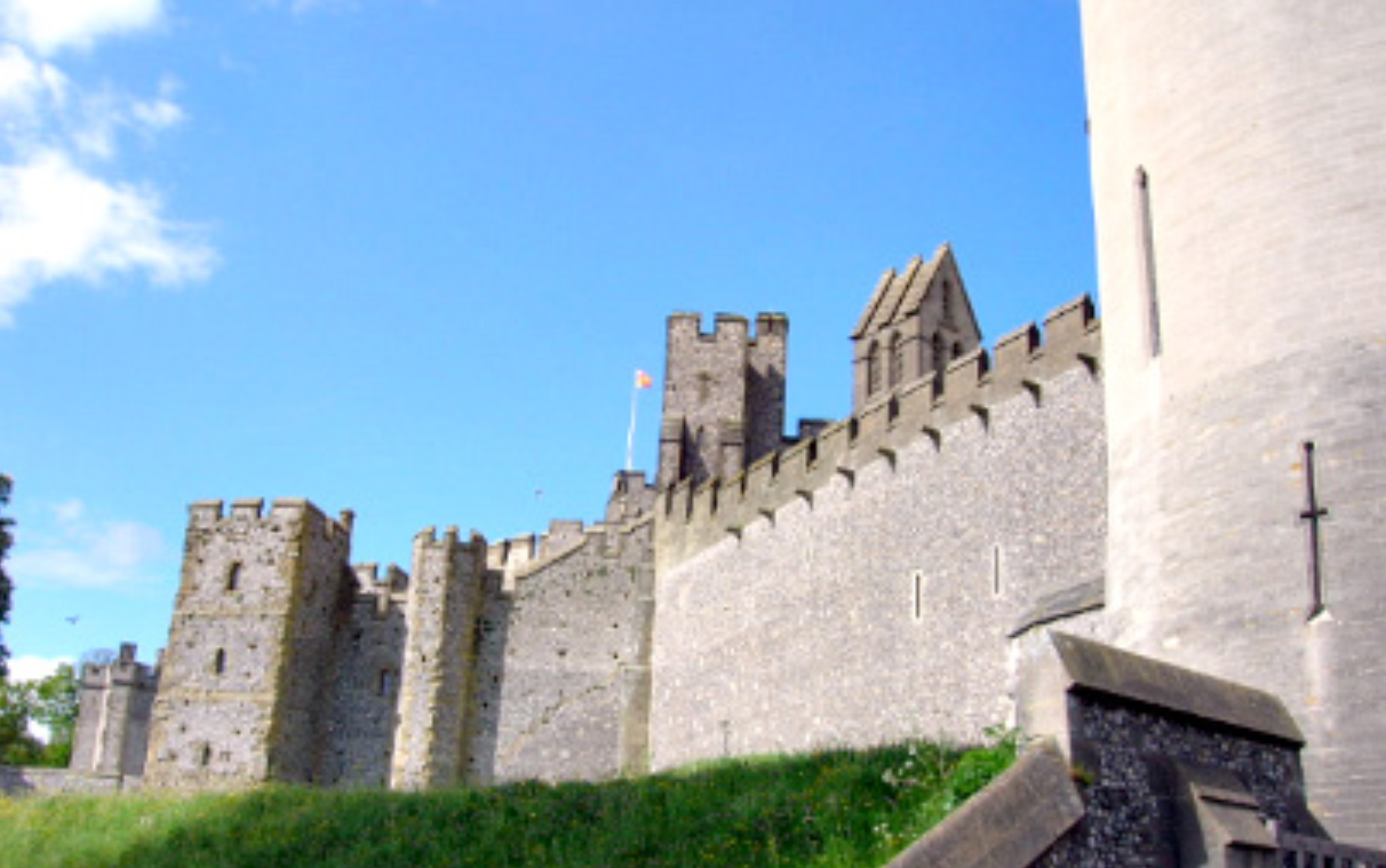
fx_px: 1398
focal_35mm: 37
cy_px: 479
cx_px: 681
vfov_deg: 34.5
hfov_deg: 52.7
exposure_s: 1/308
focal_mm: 5.7
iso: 50
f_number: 4.9
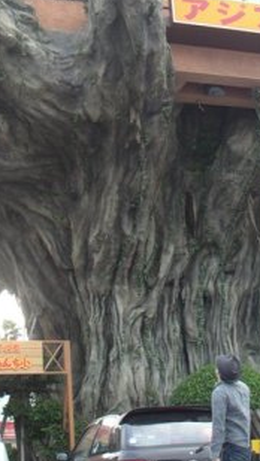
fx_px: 735
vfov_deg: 34.8
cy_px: 182
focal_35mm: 60
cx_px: 196
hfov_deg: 19.9
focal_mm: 6
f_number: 2.8
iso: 50
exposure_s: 1/100
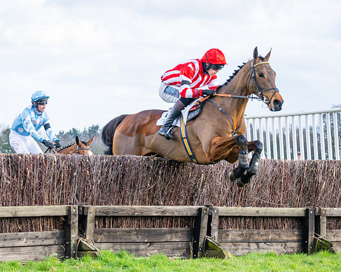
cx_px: 29
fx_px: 1573
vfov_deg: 9.9
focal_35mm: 156
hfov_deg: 12.3
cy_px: 117
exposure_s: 1/2000
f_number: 4
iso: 640
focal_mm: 90
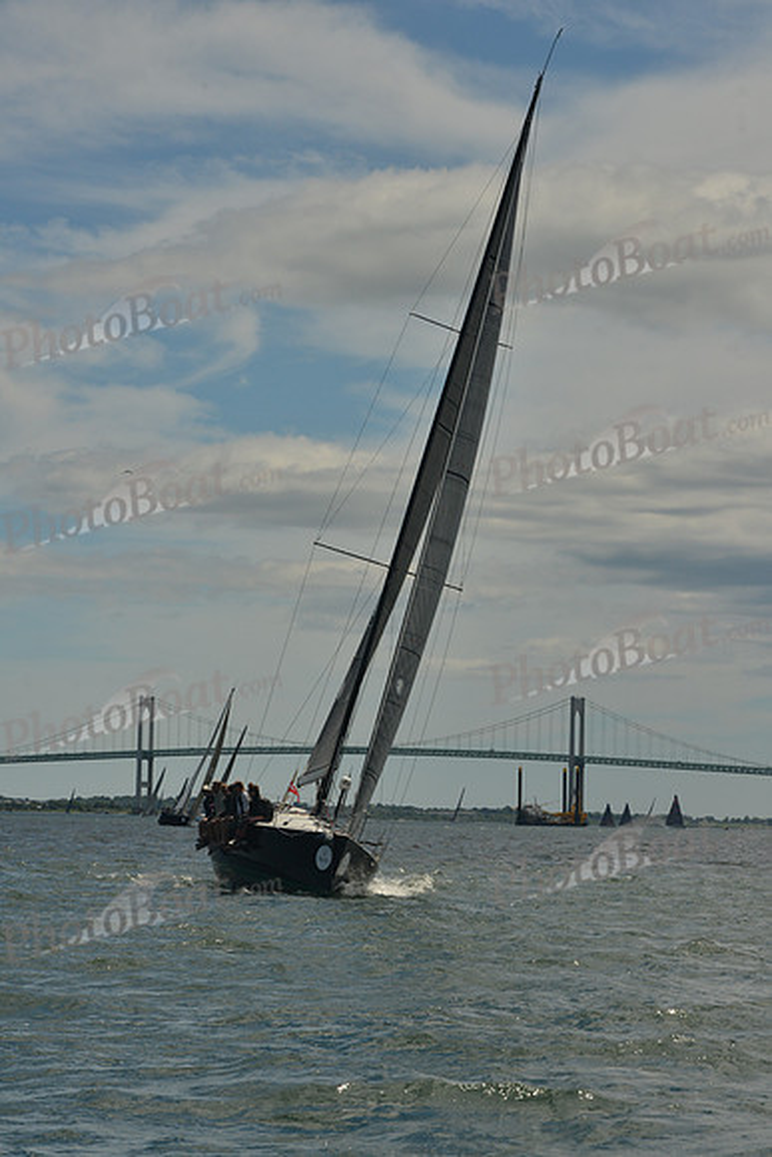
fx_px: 3150
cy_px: 578
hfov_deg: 14.0
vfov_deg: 20.8
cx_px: 386
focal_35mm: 98
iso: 400
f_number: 11
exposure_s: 1/800
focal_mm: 98
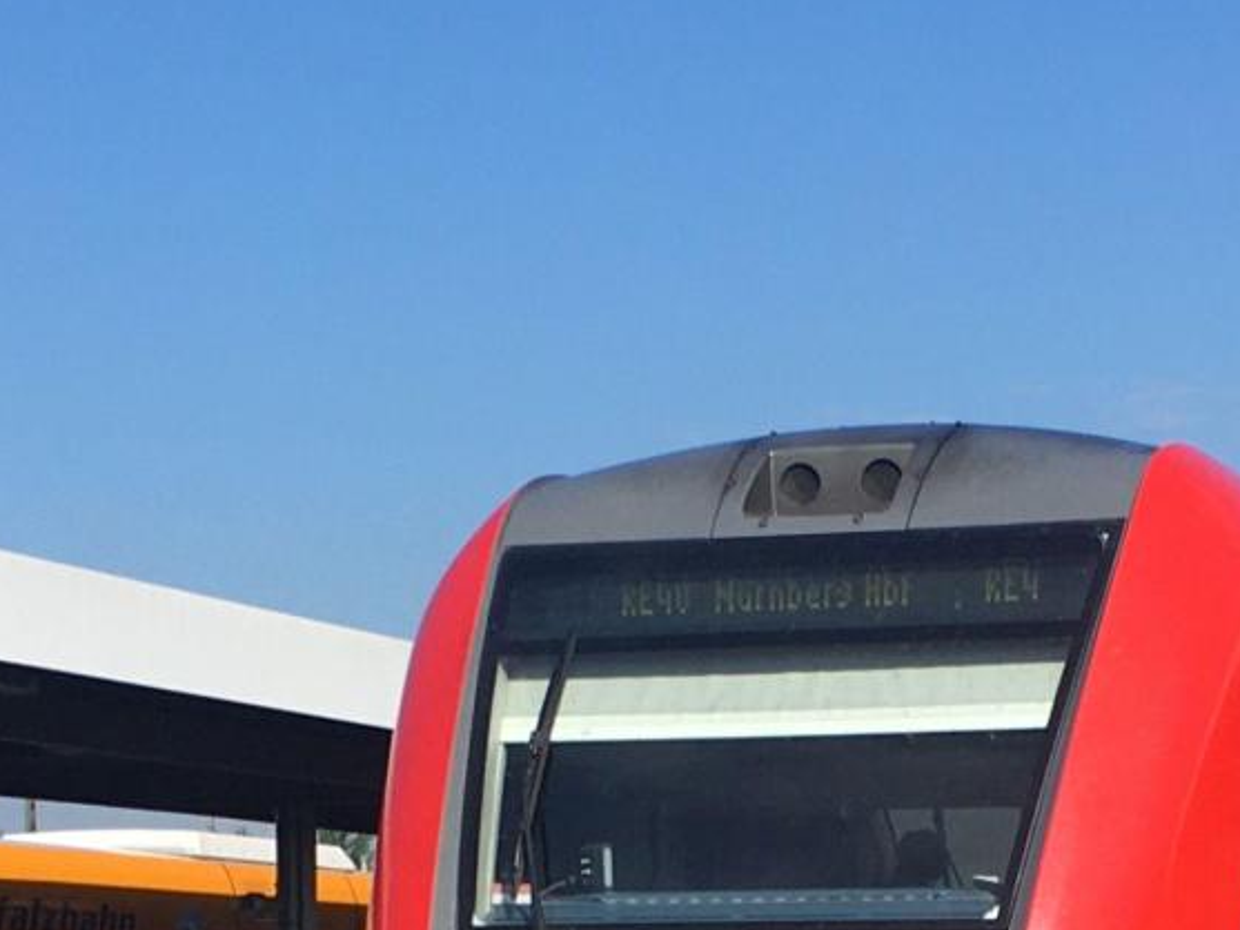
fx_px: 3583
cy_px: 972
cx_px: 439
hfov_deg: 19.6
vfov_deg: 14.5
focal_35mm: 100
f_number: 2.2
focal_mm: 4.15
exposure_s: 1/1399
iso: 25
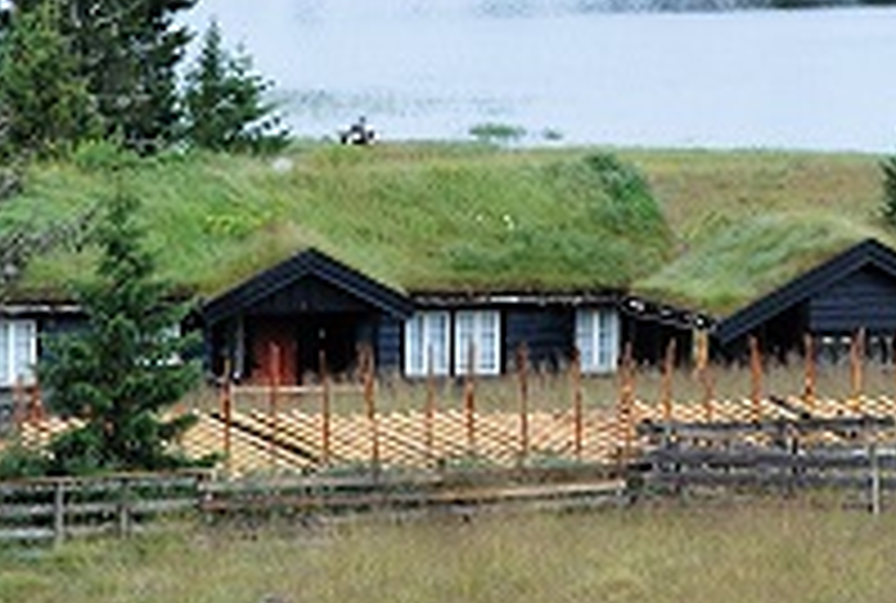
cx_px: 549
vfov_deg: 3.2
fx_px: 10859
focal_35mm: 435
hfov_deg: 4.7
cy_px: 25
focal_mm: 120
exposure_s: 1/125
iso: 220
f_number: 5.6
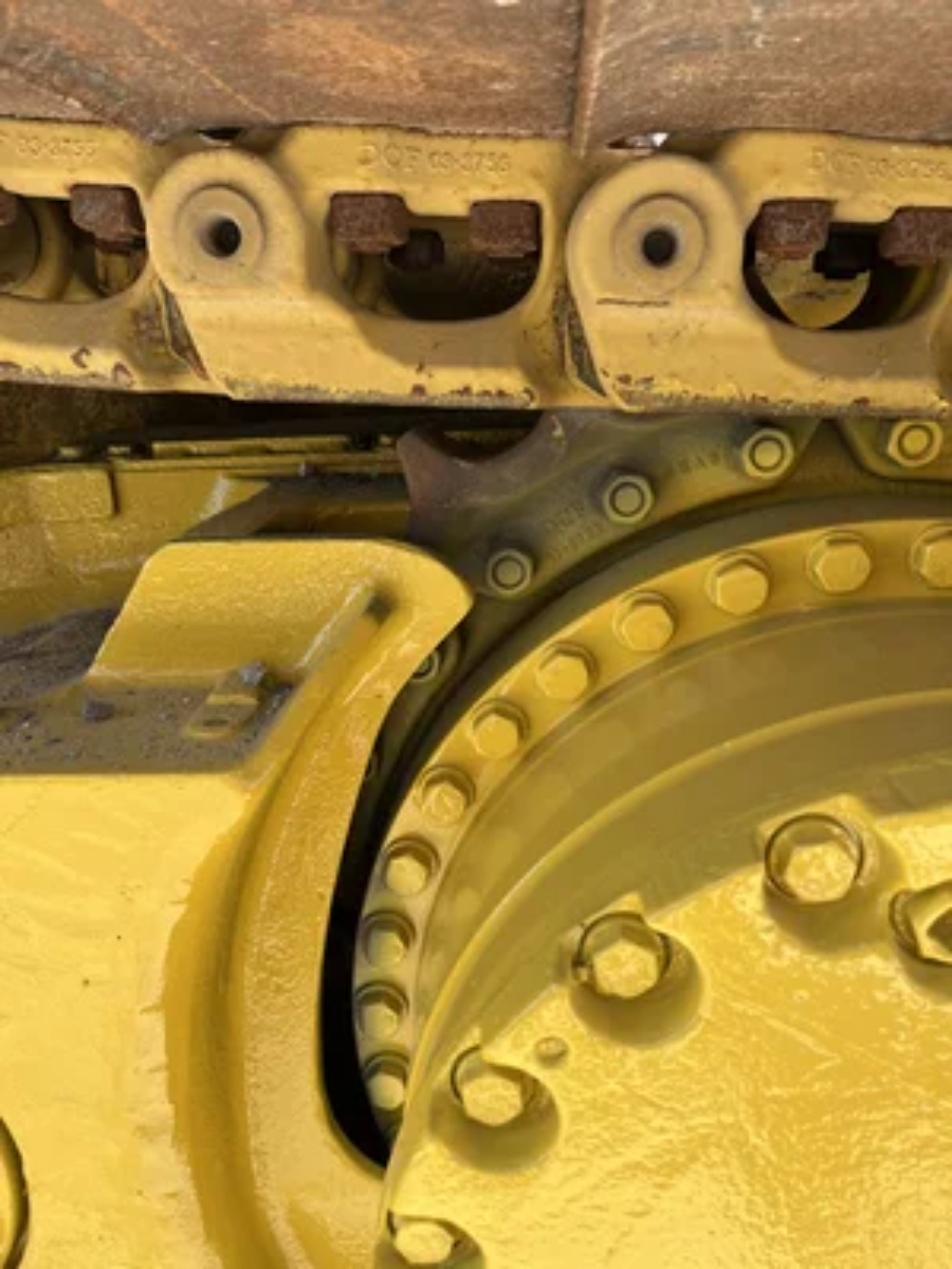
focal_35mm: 26
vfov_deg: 67.3
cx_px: 476
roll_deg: +1.3
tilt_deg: -23.4
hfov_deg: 53.1
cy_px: 634
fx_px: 953
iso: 50
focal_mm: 5.1
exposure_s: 1/487
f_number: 1.6
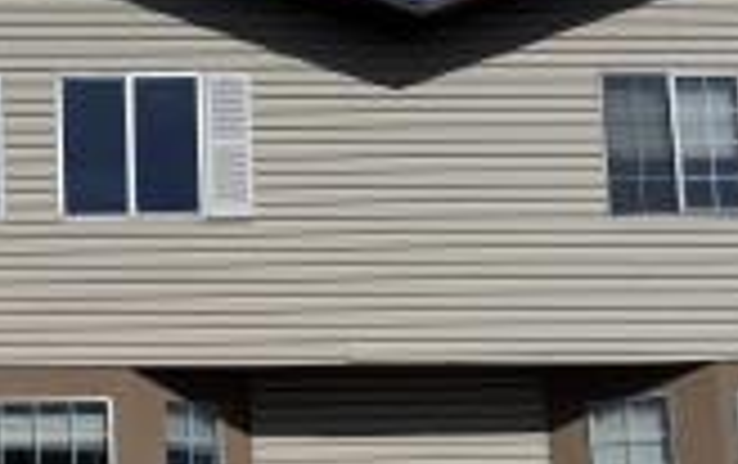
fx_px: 1249
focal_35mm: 62
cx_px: 14
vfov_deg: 20.4
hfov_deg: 30.7
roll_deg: +0.8
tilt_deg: +6.8
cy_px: 464
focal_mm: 6.76
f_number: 1.78
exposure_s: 1/15152
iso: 50
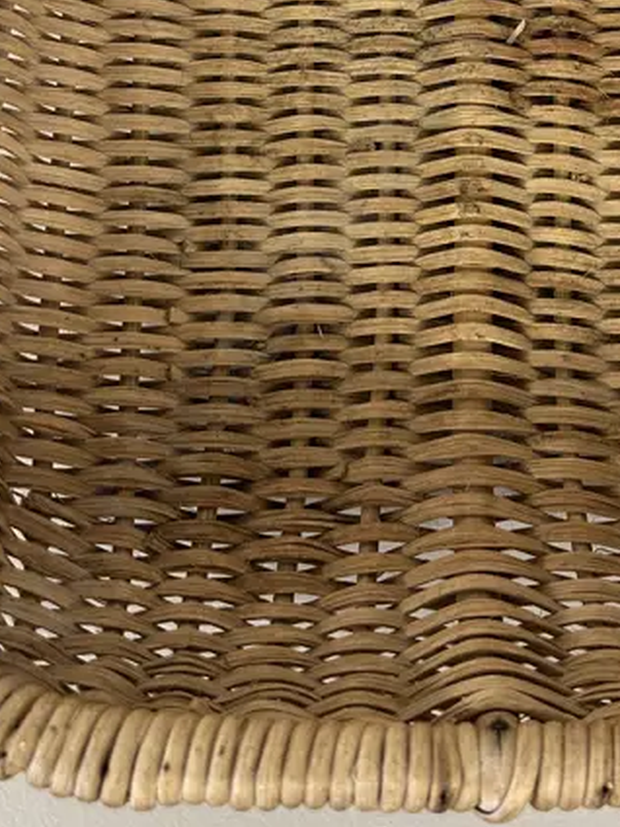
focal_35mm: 58
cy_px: 18
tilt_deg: -65.0
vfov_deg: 31.0
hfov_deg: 24.9
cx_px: 485
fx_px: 1385
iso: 160
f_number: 1.78
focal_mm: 6.86
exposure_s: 1/50
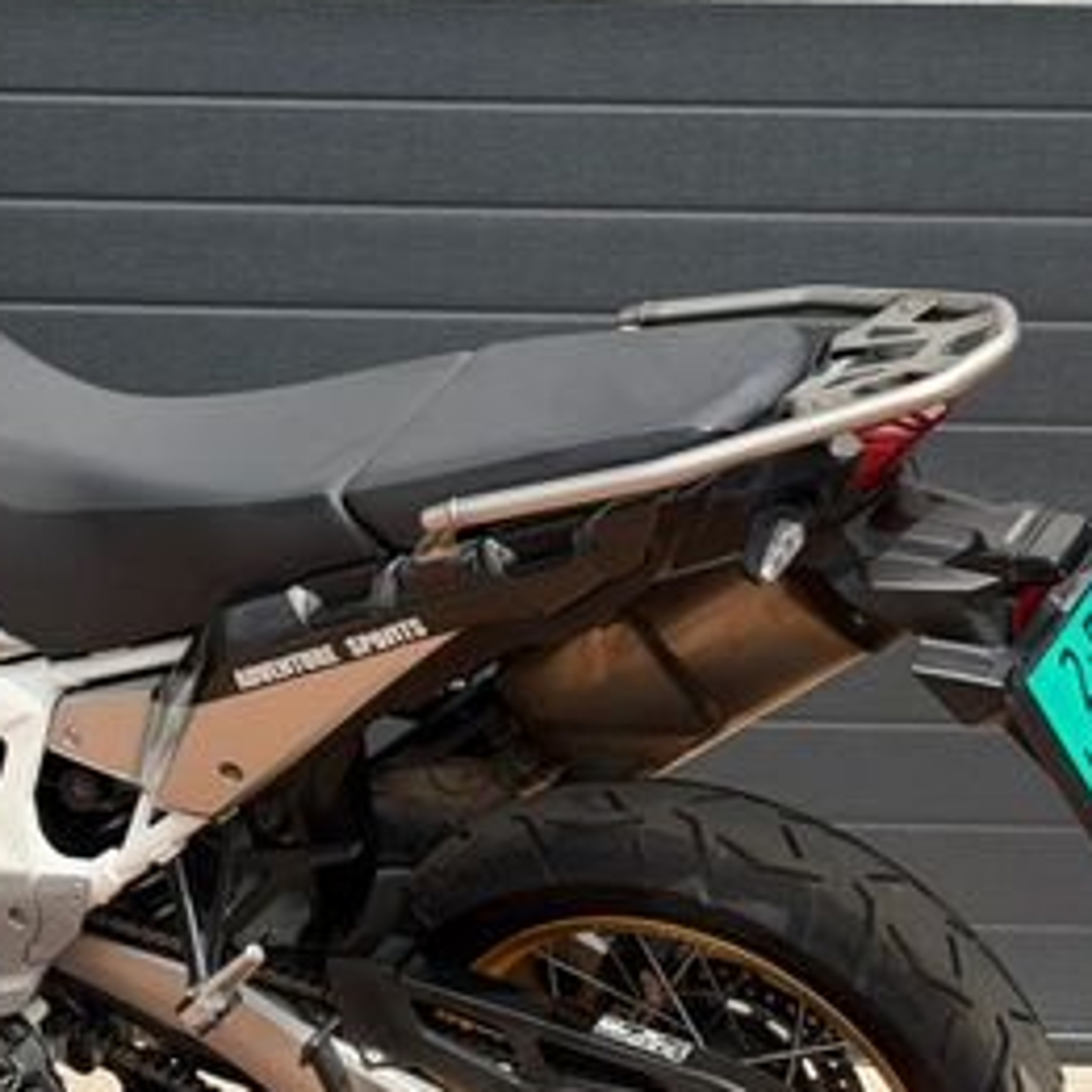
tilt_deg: -9.4
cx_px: 8
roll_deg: -0.9
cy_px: 556
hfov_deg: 16.4
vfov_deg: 16.7
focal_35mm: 104
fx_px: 3712
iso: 100
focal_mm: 6.76
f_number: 1.78
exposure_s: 1/4587
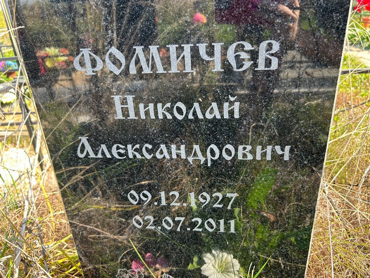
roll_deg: +4.1
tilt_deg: -23.0
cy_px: 139
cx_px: 185
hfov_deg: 67.3
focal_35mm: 26
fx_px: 278
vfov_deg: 53.1
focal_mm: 5.7
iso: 50
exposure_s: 1/239
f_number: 1.5
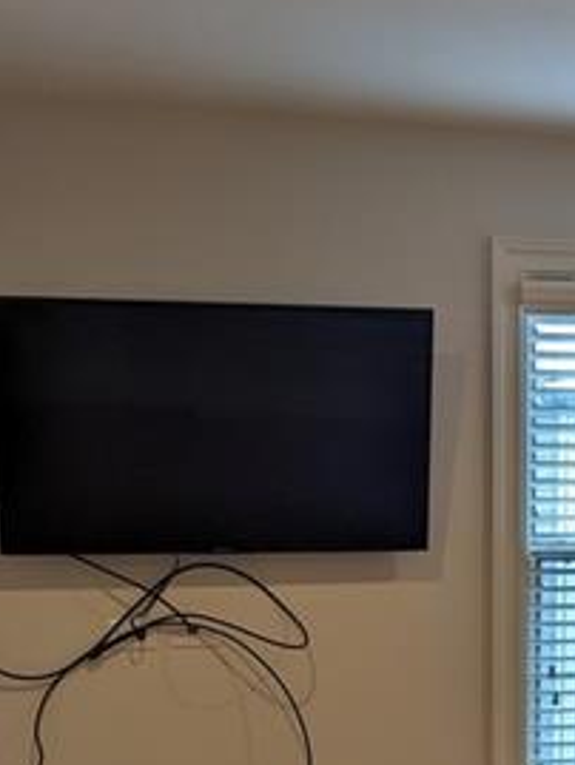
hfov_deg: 18.7
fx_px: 1704
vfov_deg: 24.5
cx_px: 544
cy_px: 714
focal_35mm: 77
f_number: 1.73
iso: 47
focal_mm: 4.38
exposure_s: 1/121
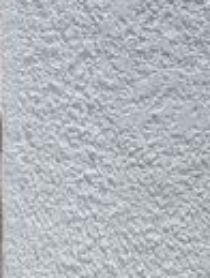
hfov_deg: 15.1
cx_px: -279
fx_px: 516
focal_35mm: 64
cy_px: -26
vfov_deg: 27.7
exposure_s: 1/3707
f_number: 2.2
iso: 50
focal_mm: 2.2
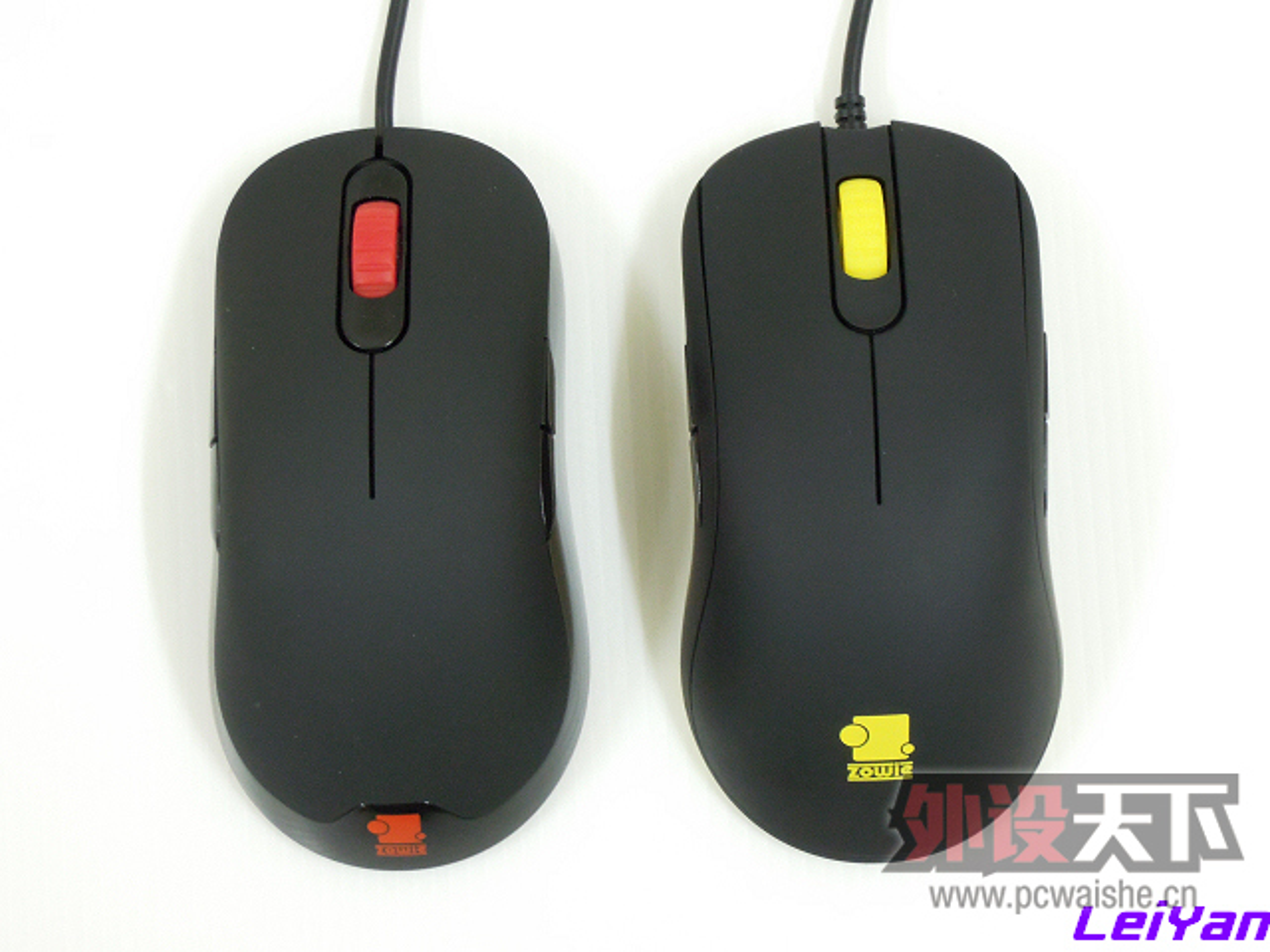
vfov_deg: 17.4
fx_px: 3119
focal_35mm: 85
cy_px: 476
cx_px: 635
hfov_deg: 23.0
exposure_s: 1/8
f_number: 5
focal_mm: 15.2
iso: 800
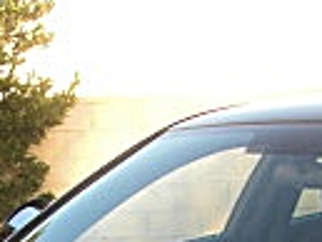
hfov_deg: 11.1
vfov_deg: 7.8
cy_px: 581
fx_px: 1657
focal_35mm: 178
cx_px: 230
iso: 50
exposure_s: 1/125
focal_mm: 6.3
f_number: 2.8
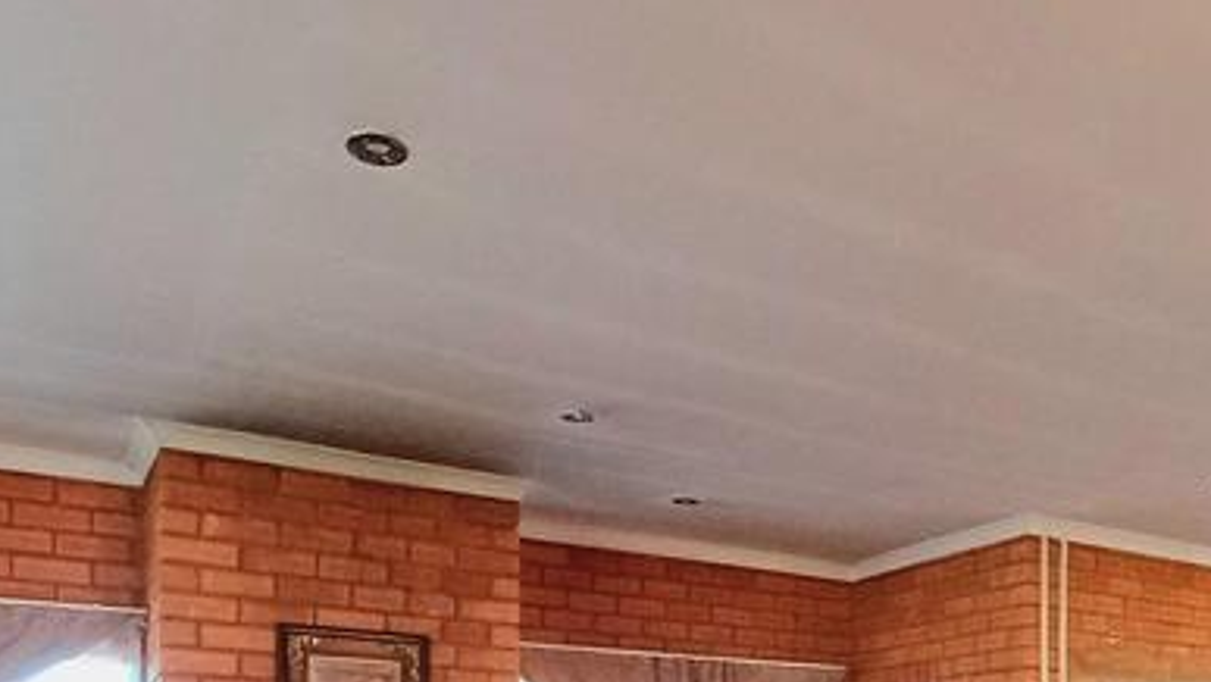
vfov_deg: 28.3
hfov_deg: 54.5
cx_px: 770
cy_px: 835
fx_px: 1156
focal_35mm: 36
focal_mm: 1.64
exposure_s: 1/25
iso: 160
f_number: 2.2
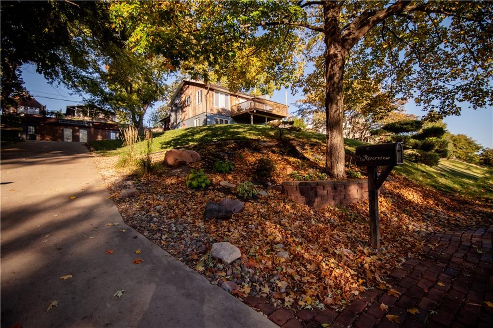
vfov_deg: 73.7
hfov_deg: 96.8
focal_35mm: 16
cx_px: 246
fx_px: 219
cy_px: 164
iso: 100
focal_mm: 16
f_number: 2.8
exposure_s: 1/1000
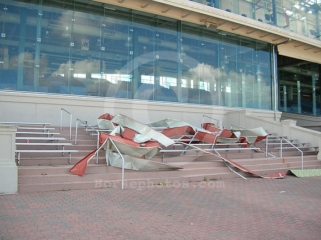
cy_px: 120
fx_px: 324
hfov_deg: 52.7
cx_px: 160
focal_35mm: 35
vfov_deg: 40.6
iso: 71
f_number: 2.8
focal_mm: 5.8
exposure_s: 1/440
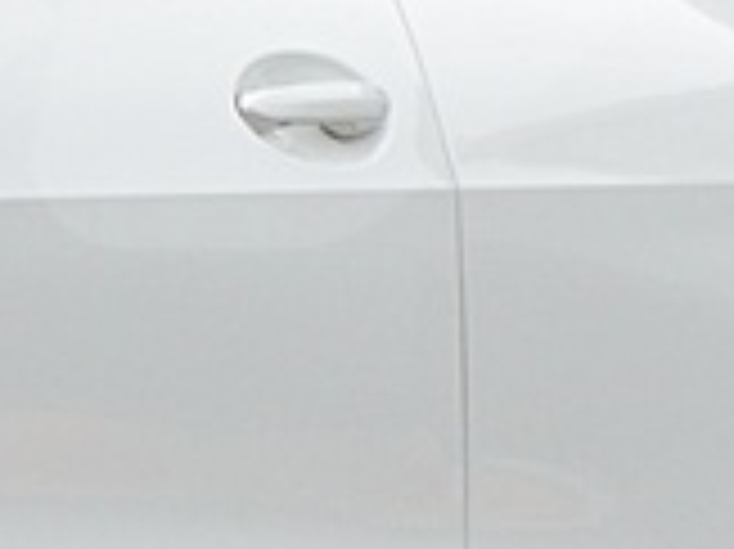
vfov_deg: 2.4
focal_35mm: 616
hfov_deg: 3.2
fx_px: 13052
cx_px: -869
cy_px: -238
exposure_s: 1/50
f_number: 9
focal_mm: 58
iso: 400
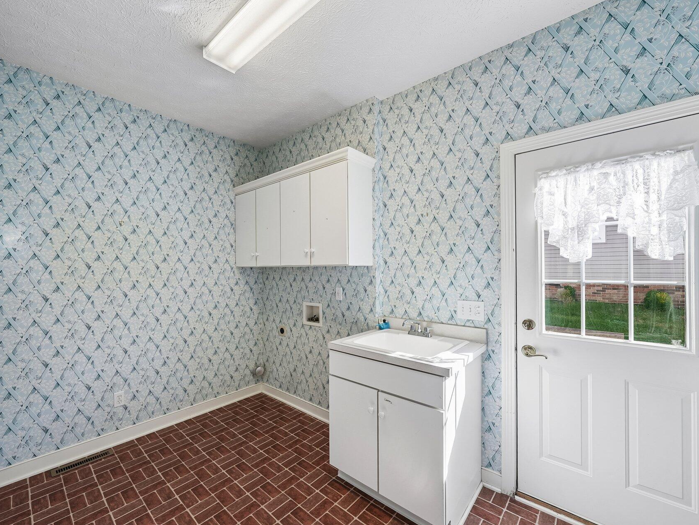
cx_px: 335
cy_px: 276
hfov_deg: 102.0
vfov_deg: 85.6
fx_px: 283
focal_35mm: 14
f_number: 8
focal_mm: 12
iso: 250
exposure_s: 1/30
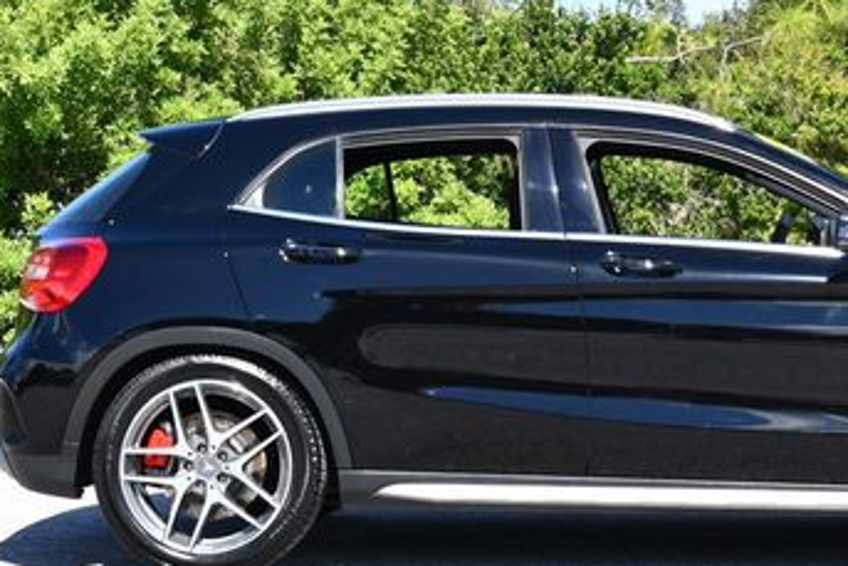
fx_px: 2639
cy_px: 180
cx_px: 663
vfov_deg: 12.2
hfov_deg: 18.1
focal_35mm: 112
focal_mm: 30
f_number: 7.1
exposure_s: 1/250
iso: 200
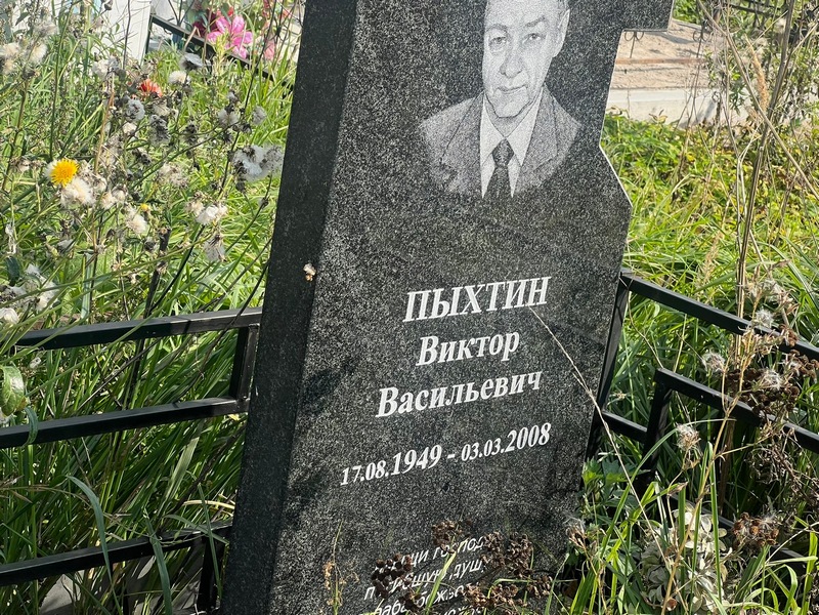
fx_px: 1822
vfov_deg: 19.1
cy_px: 308
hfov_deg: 25.3
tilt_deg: -18.0
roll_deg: -10.3
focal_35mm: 77
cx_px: 410
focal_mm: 9
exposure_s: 1/531
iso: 32
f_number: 2.8
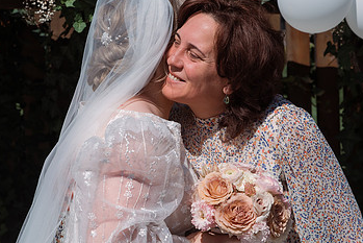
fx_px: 1039
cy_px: 145
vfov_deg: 13.3
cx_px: 203
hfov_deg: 19.8
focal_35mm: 103
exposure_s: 1/1600
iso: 250
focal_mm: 62
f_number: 5.6
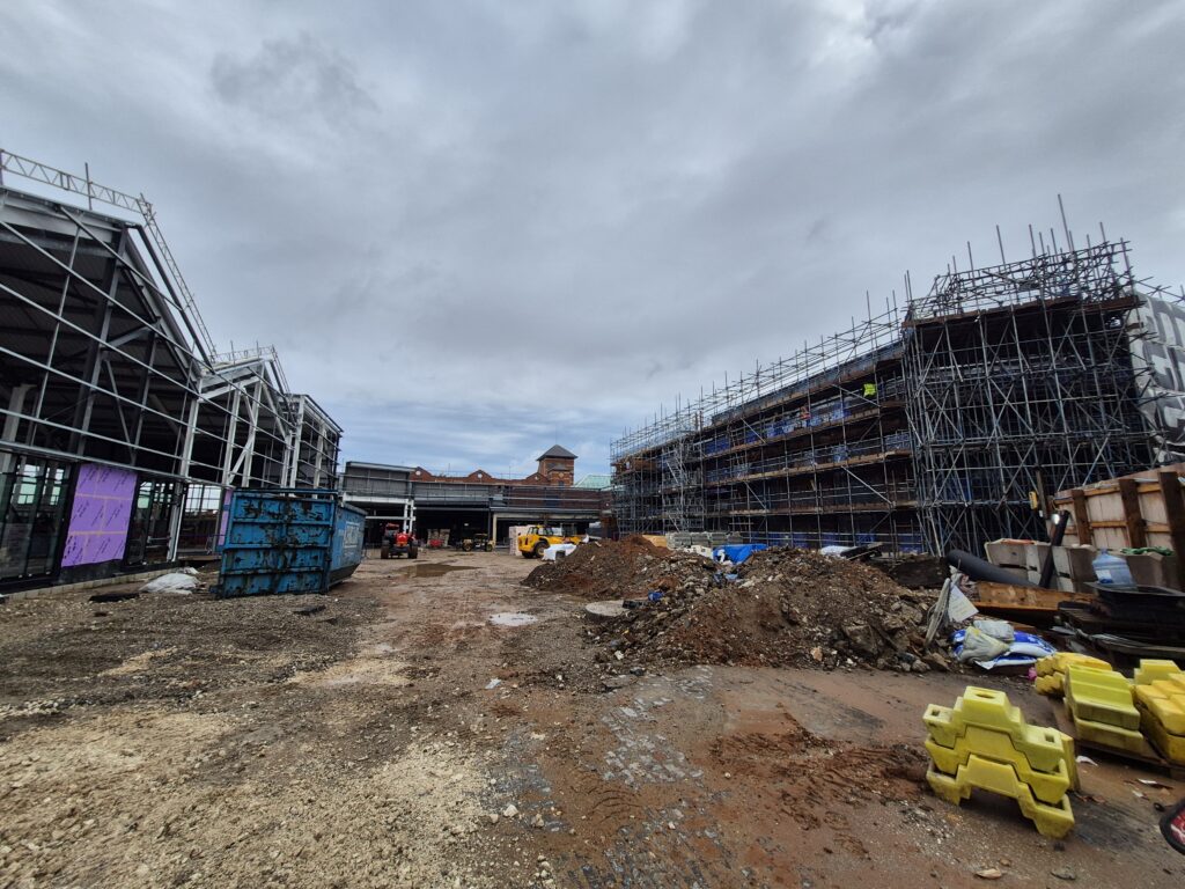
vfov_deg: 89.9
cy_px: 444
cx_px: 592
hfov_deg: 106.2
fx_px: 445
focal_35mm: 13
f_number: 2.2
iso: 50
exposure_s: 1/1032
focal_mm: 1.74
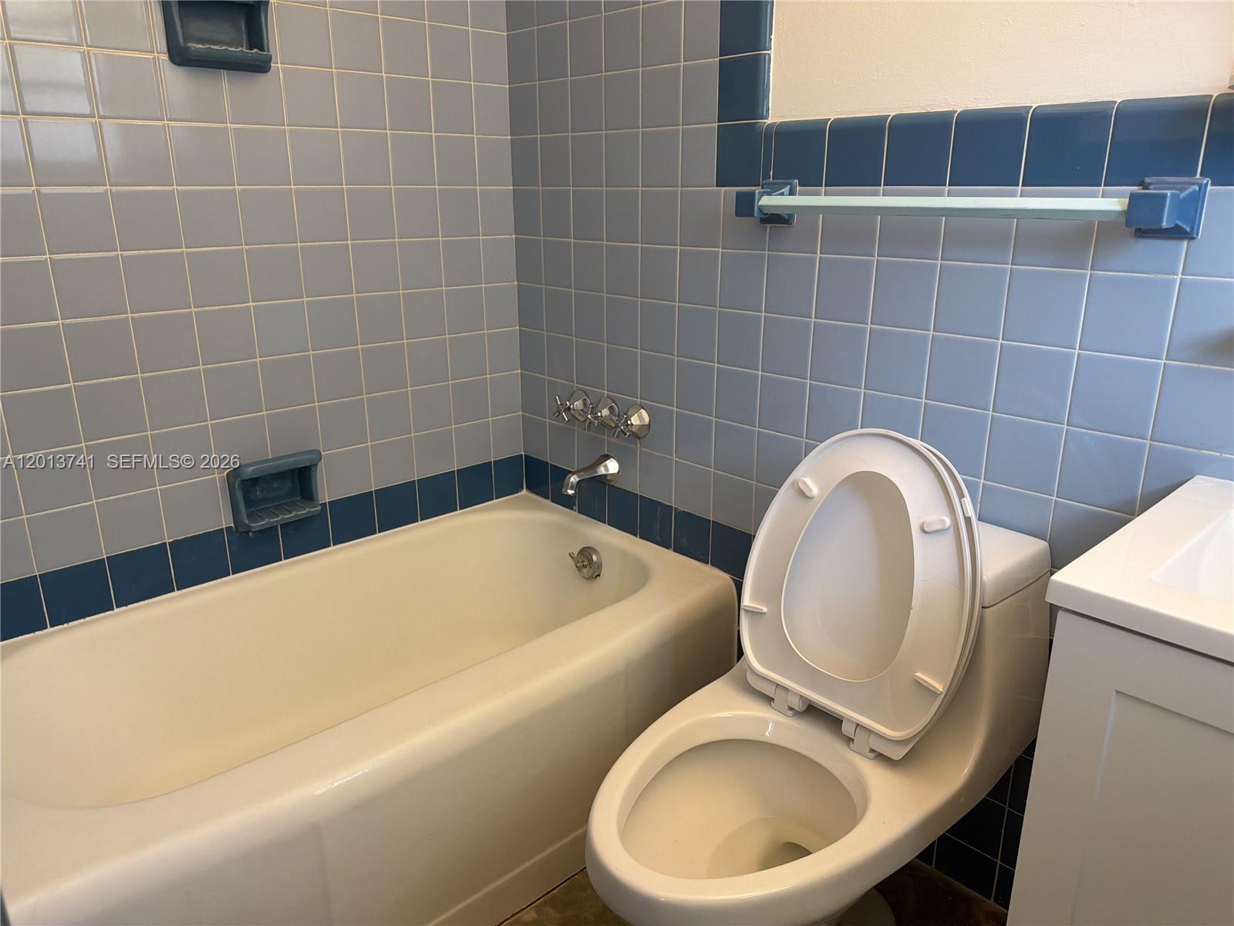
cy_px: 463
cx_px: 617
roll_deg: -0.2
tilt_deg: -17.1
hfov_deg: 71.6
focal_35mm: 24
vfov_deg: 56.8
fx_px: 856
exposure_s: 1/93
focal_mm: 6.76
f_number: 1.78
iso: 200
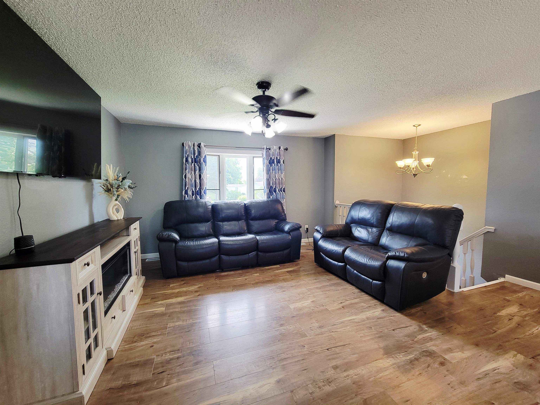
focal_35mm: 13
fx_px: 203
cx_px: 270
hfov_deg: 106.2
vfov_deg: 89.9
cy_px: 202
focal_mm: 2.2
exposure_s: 1/60.2
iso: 160
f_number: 2.2
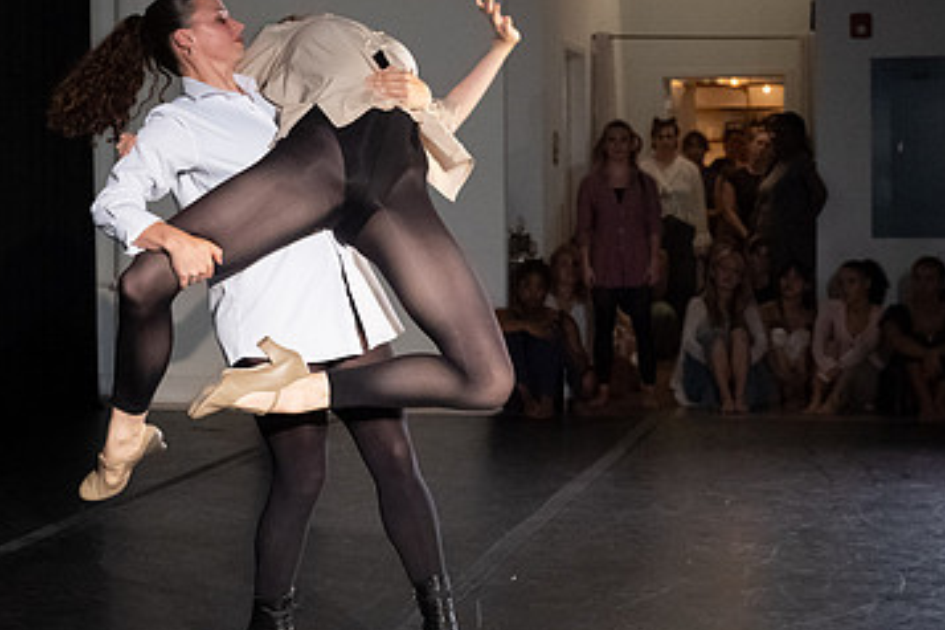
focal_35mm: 91
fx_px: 2389
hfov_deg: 22.2
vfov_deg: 15.0
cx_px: 269
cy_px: 178
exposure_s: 1/400
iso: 6400
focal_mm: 48
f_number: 4
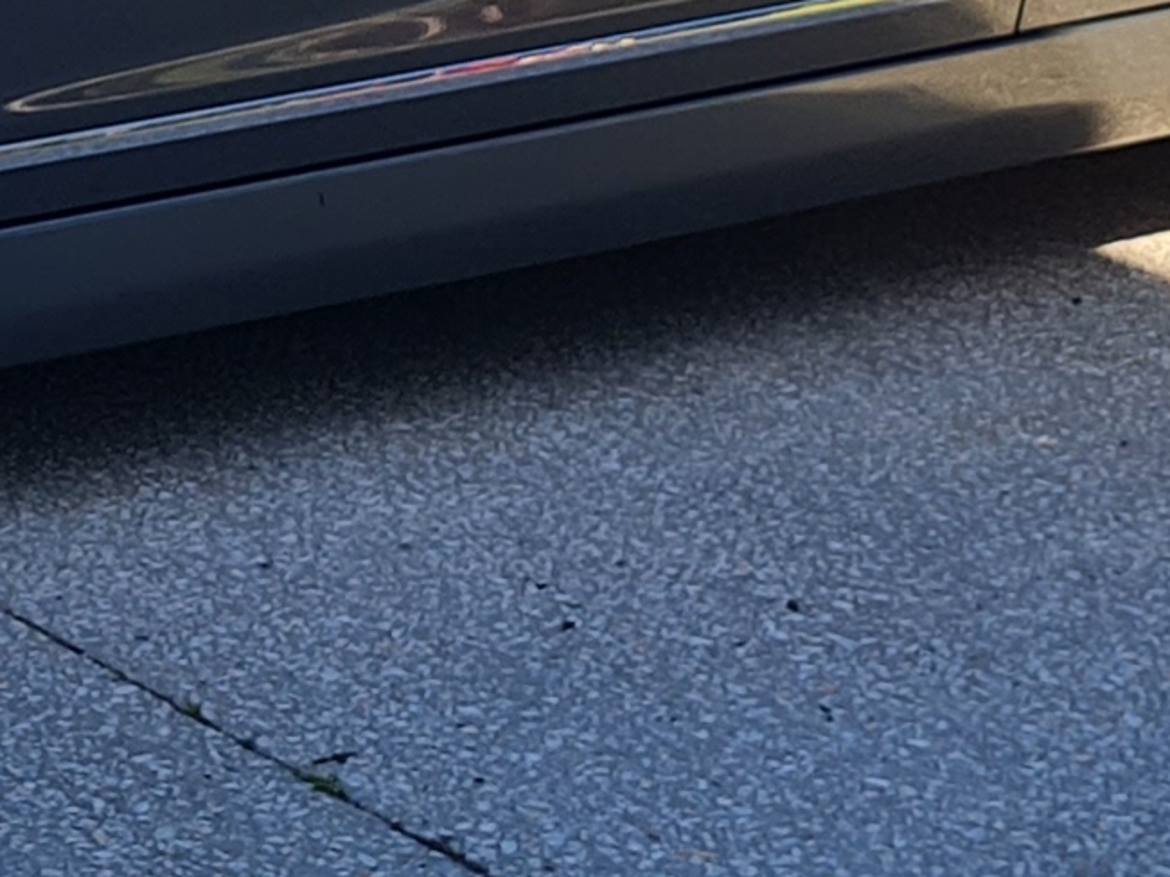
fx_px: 5441
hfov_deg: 12.1
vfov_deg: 8.9
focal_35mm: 161
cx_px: -59
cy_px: -528
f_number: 1.8
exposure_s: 1/1336
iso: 50
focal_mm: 5.4
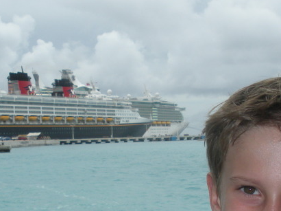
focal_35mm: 90
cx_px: 195
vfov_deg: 16.3
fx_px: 730
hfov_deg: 21.7
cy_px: 155
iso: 64
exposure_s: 1/794
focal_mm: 6.3
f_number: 3.5
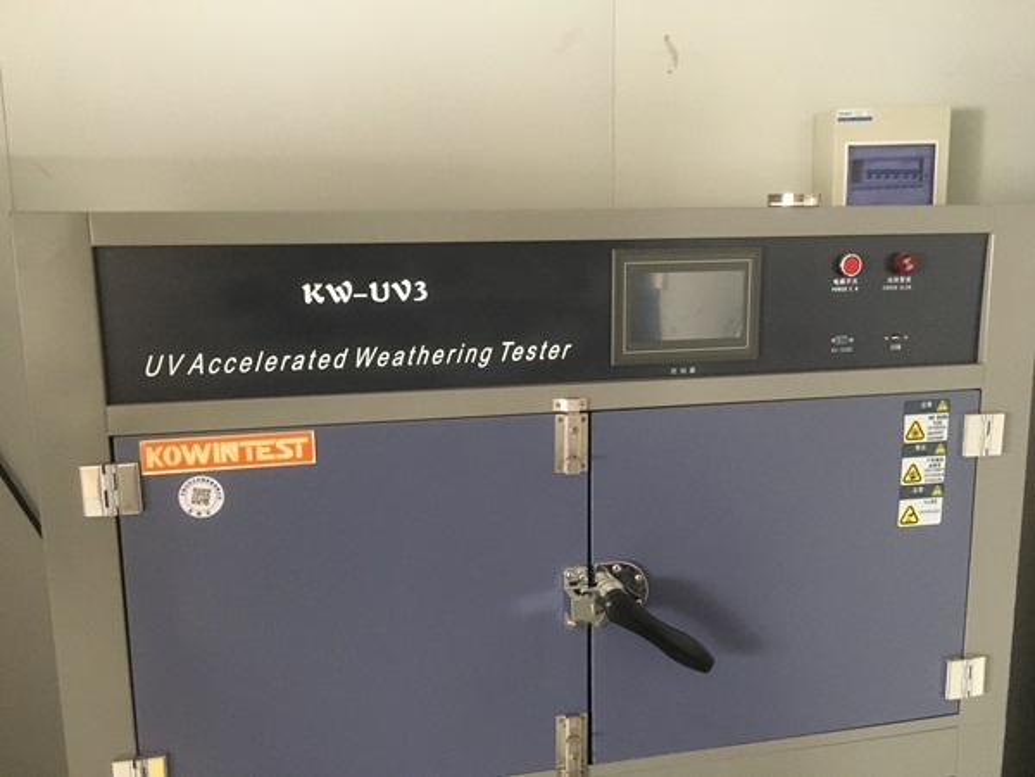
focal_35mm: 29
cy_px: 388
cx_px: 518
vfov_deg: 48.2
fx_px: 867
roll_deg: +1.6
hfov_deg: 61.7
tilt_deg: -9.5
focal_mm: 4.15
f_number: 2.2
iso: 200
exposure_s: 1/17
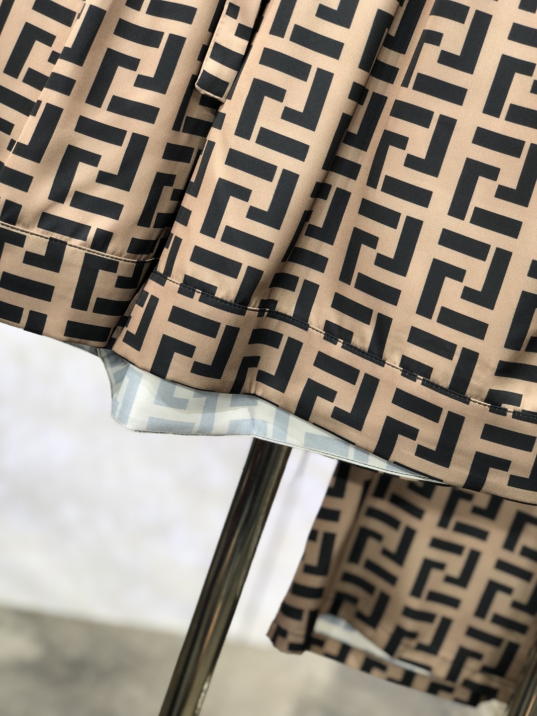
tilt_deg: -10.4
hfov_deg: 28.0
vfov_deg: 36.8
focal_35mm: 52
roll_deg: -18.6
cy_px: 358
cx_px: 268
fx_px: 1076
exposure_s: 1/100
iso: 16
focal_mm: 6
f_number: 2.4
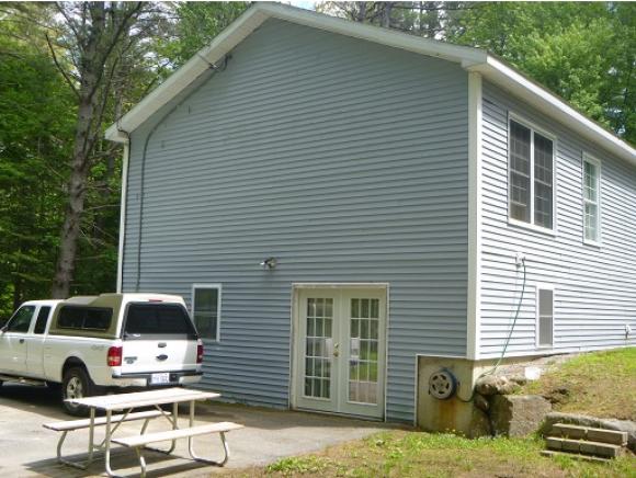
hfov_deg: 45.7
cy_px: 239
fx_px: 754
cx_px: 318
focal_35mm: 41
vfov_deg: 35.2
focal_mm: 7.3
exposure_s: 1/100
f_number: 4.6
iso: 100
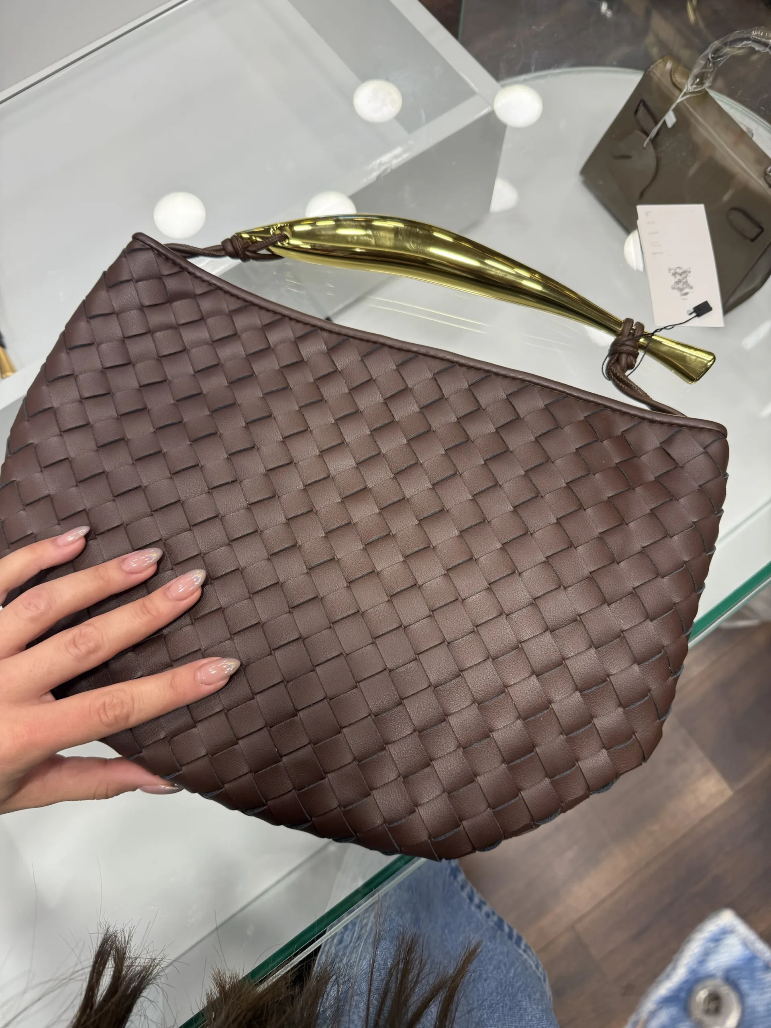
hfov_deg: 56.8
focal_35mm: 24
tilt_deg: -75.5
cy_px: 514
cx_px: 386
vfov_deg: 71.6
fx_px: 713
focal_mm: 6.76
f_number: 1.78
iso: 80
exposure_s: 1/100
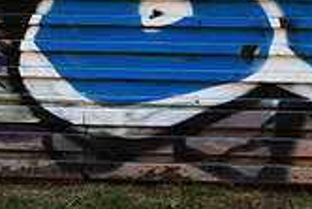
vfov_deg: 12.7
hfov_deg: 17.7
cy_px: -42
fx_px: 911
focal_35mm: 105
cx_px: 445
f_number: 5.6
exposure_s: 1/250
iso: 220
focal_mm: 20
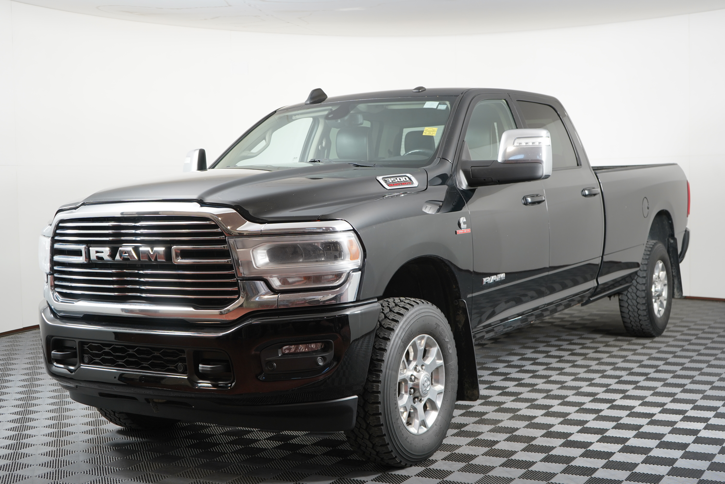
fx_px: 946
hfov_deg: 41.9
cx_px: 362
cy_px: 242
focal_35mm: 47
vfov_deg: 28.6
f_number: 4.5
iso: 400
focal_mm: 47
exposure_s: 1/60
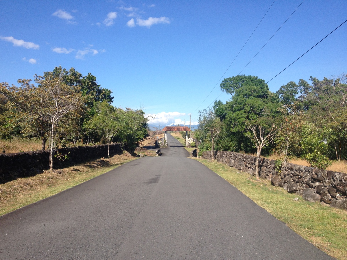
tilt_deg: -2.1
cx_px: 174
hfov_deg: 52.6
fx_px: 351
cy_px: 130
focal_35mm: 35
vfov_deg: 40.7
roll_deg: +0.6
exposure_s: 1/1416
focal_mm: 4.28
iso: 50
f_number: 2.4
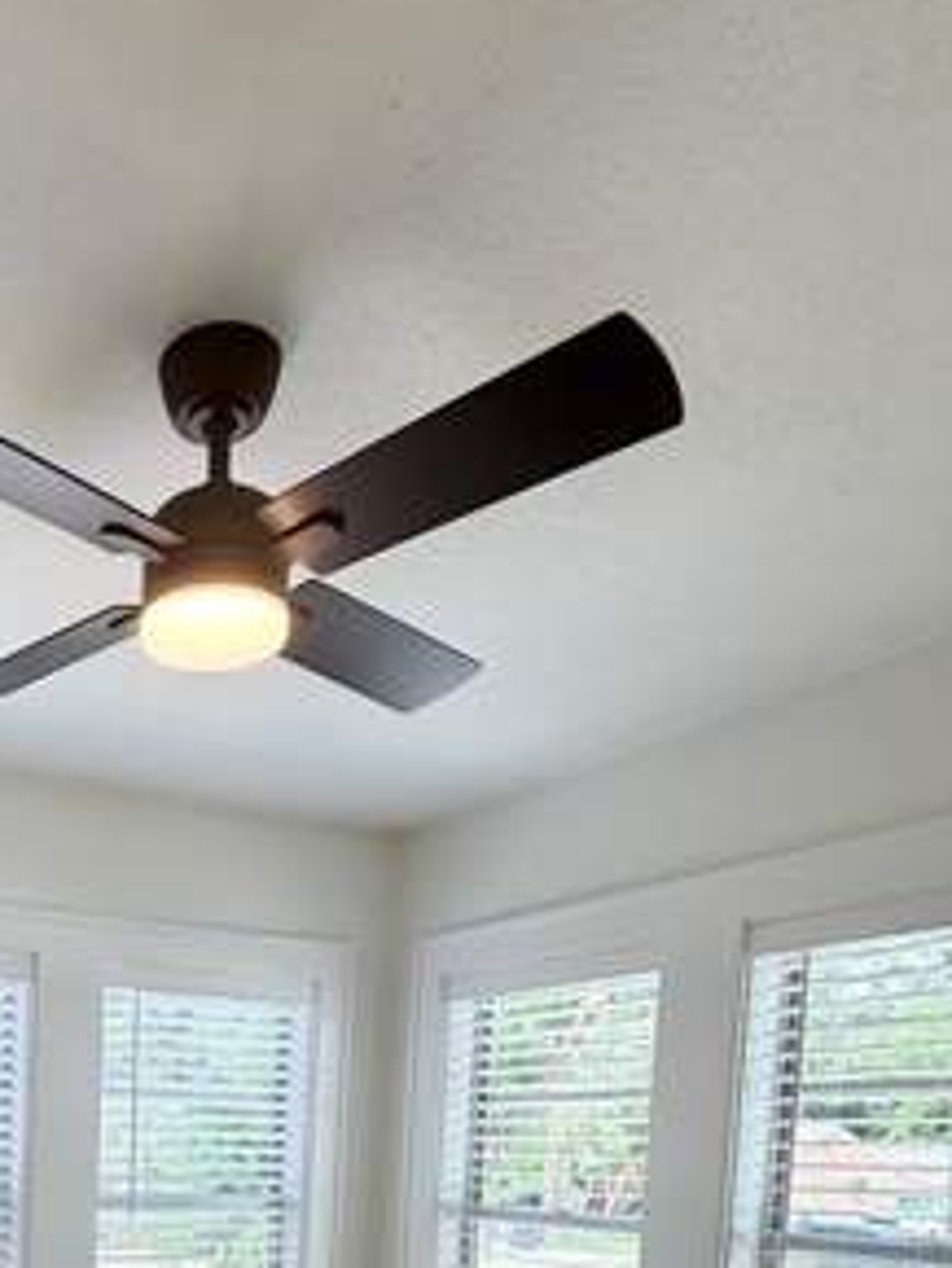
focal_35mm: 31
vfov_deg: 49.1
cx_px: 53
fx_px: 1136
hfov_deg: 41.0
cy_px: 1233
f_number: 2.2
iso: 40
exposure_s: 1/125
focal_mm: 2.22
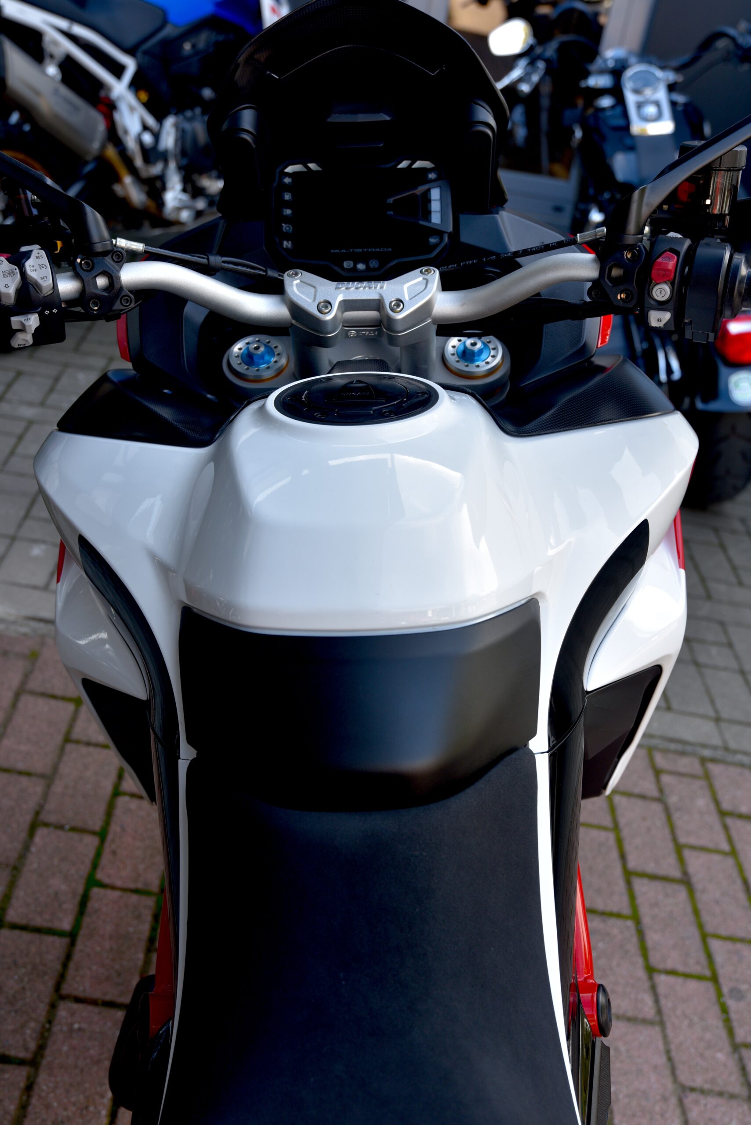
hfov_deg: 30.5
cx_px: 376
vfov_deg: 44.5
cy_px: 562
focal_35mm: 44
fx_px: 1375
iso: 200
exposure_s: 1/125
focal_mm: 44
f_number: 5.6
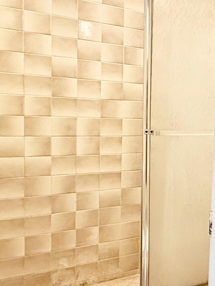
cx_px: 348
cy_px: 136
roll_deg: -4.7
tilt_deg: -4.0
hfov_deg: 24.1
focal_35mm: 42
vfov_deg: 44.8
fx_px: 348
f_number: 2.2
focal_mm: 2.22
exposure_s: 1/60
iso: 200
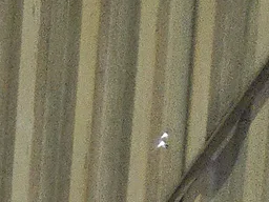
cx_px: -563
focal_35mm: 180
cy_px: 696
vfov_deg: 7.0
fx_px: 1399
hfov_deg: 8.8
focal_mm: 5.4
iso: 320
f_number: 1.8
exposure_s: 1/120
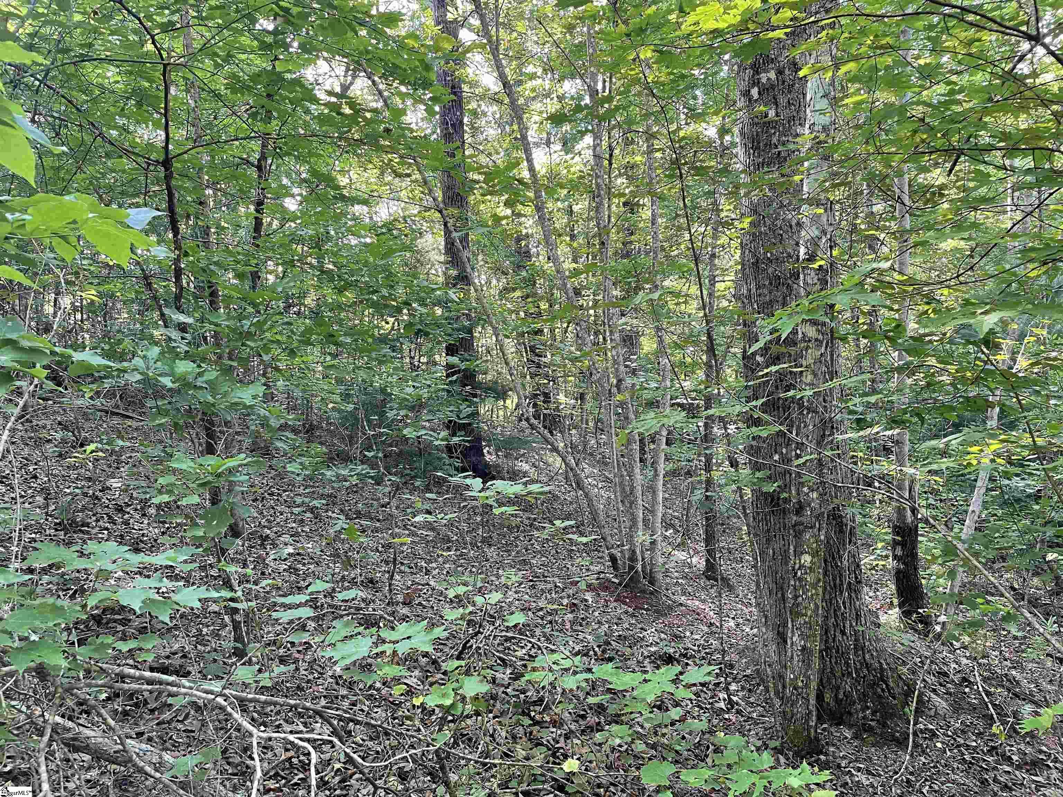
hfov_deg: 67.3
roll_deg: +4.2
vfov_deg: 53.1
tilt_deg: -1.6
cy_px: 398
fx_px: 798
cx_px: 532
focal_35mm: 26
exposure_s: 1/97
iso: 125
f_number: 1.6
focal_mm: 4.2
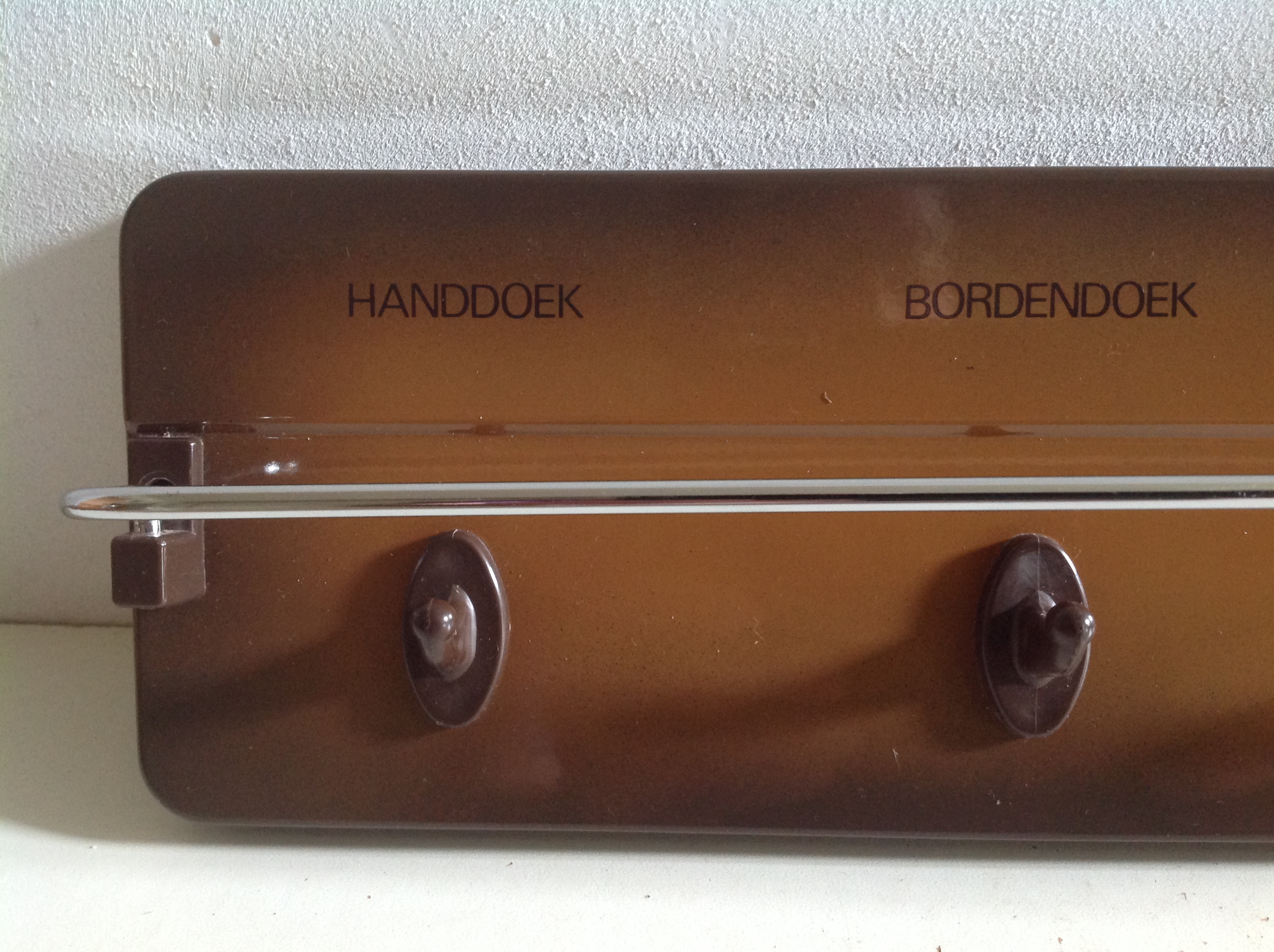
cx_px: 637
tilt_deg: -29.6
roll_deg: +0.1
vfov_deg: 40.6
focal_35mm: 35
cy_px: 476
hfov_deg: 52.7
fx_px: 1286
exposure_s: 1/15
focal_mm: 4.28
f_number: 2.4
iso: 200
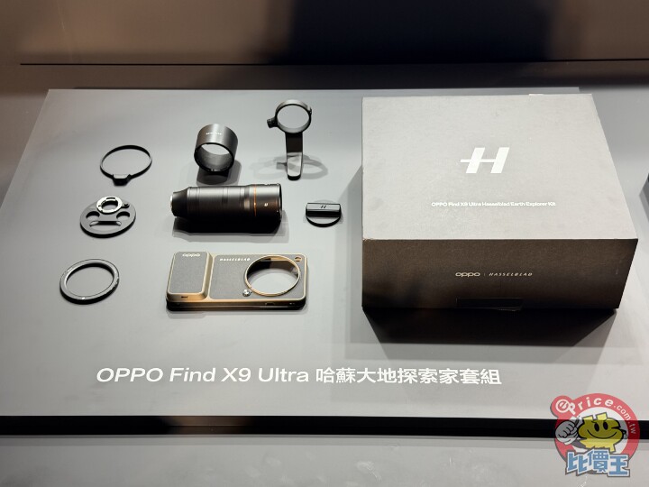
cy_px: 244
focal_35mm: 48
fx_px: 900
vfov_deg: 30.3
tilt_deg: -43.7
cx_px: 324
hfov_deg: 39.7
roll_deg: +2.0
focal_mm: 6.76
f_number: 1.78
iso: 100
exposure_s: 1/62
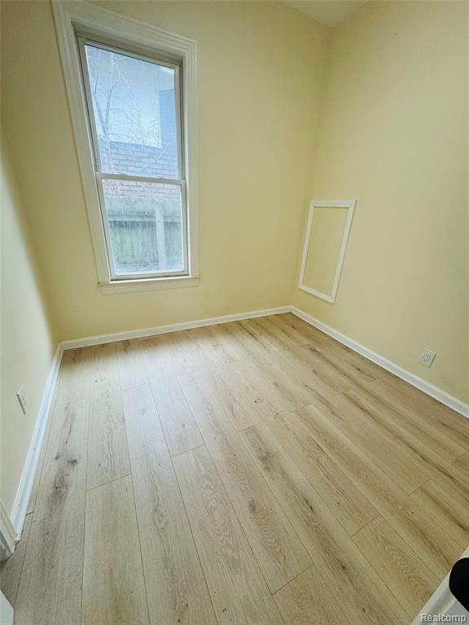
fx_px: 253
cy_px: 312
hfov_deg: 85.7
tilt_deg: -23.2
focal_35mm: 14
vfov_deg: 102.1
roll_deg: -2.1
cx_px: 234
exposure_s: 1/120
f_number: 2.2
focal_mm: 2.22
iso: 125
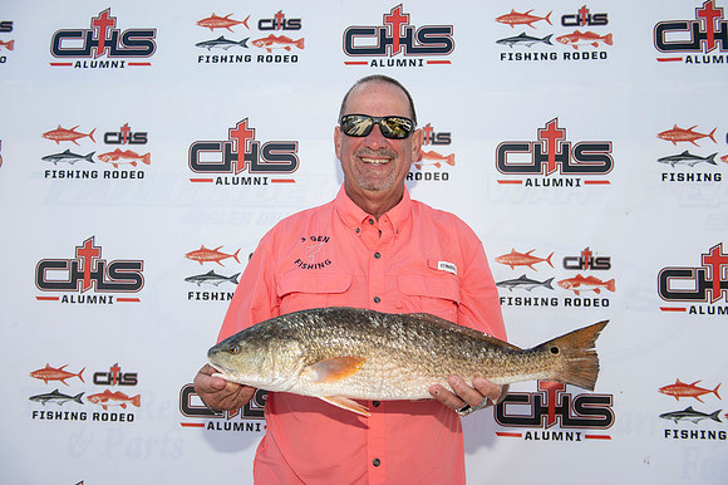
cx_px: 364
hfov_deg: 58.7
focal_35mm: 32
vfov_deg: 41.1
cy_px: 242
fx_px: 647
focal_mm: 32
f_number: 5
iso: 50
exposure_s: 1/200
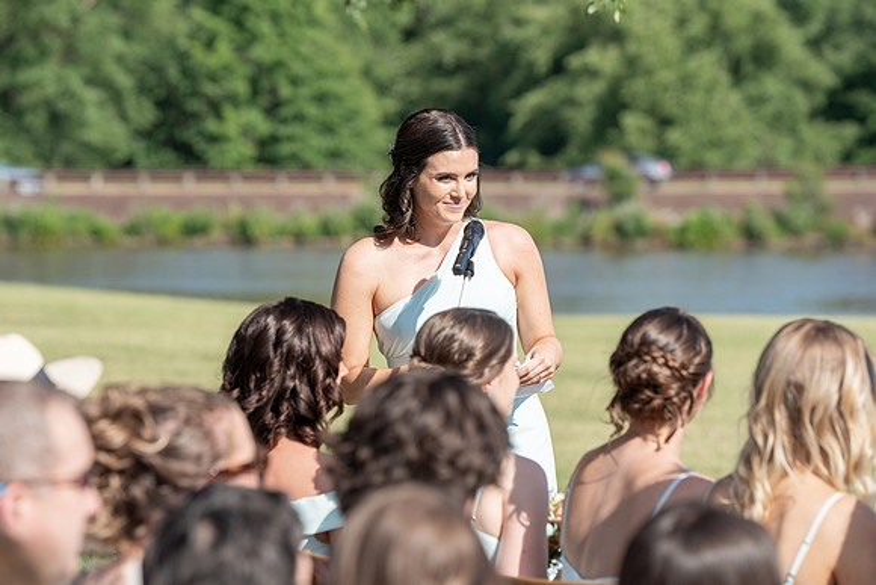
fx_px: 5245
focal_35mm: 216
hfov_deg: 9.5
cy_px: 299
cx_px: 424
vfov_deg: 6.4
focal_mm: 200
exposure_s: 1/400
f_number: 5.6
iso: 100
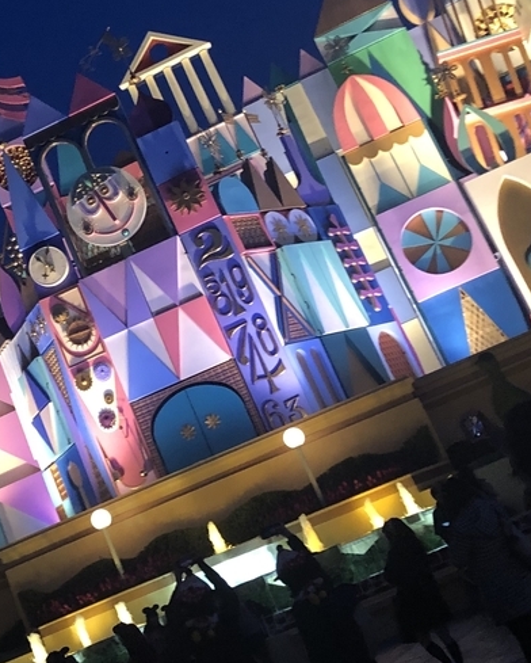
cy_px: 194
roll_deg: +22.1
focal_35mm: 67
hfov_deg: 22.3
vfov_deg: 28.0
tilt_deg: +17.5
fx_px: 1315
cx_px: 58
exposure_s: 1/17
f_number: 1.8
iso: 100
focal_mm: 3.99
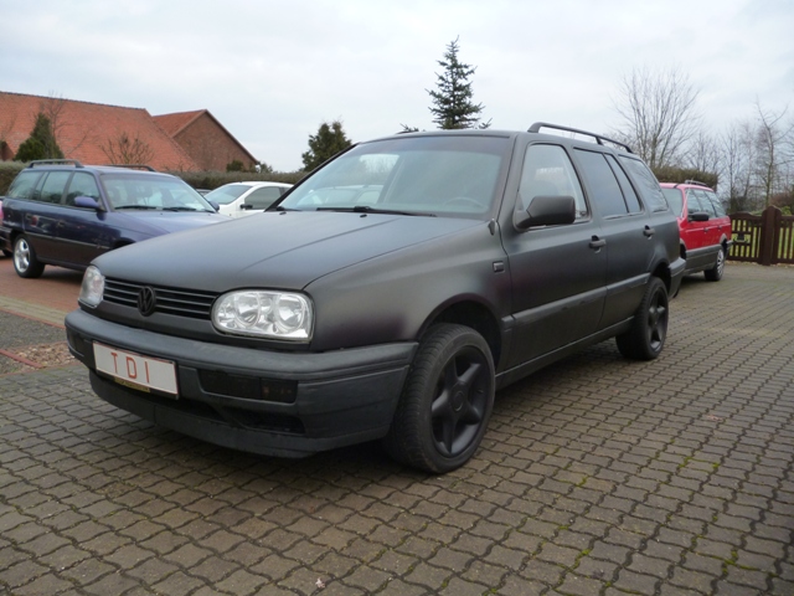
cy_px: 298
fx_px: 642
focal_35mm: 28
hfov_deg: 63.4
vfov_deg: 49.7
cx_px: 397
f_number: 3.1
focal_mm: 5
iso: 160
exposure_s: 1/100
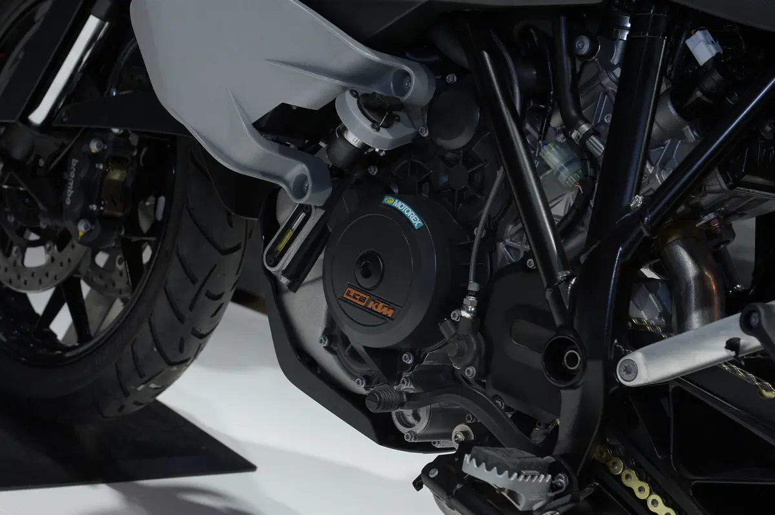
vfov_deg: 19.4
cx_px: 388
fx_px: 1505
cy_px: 258
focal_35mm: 70
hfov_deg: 28.9
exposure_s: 1/200
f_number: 9
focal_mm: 70
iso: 1000
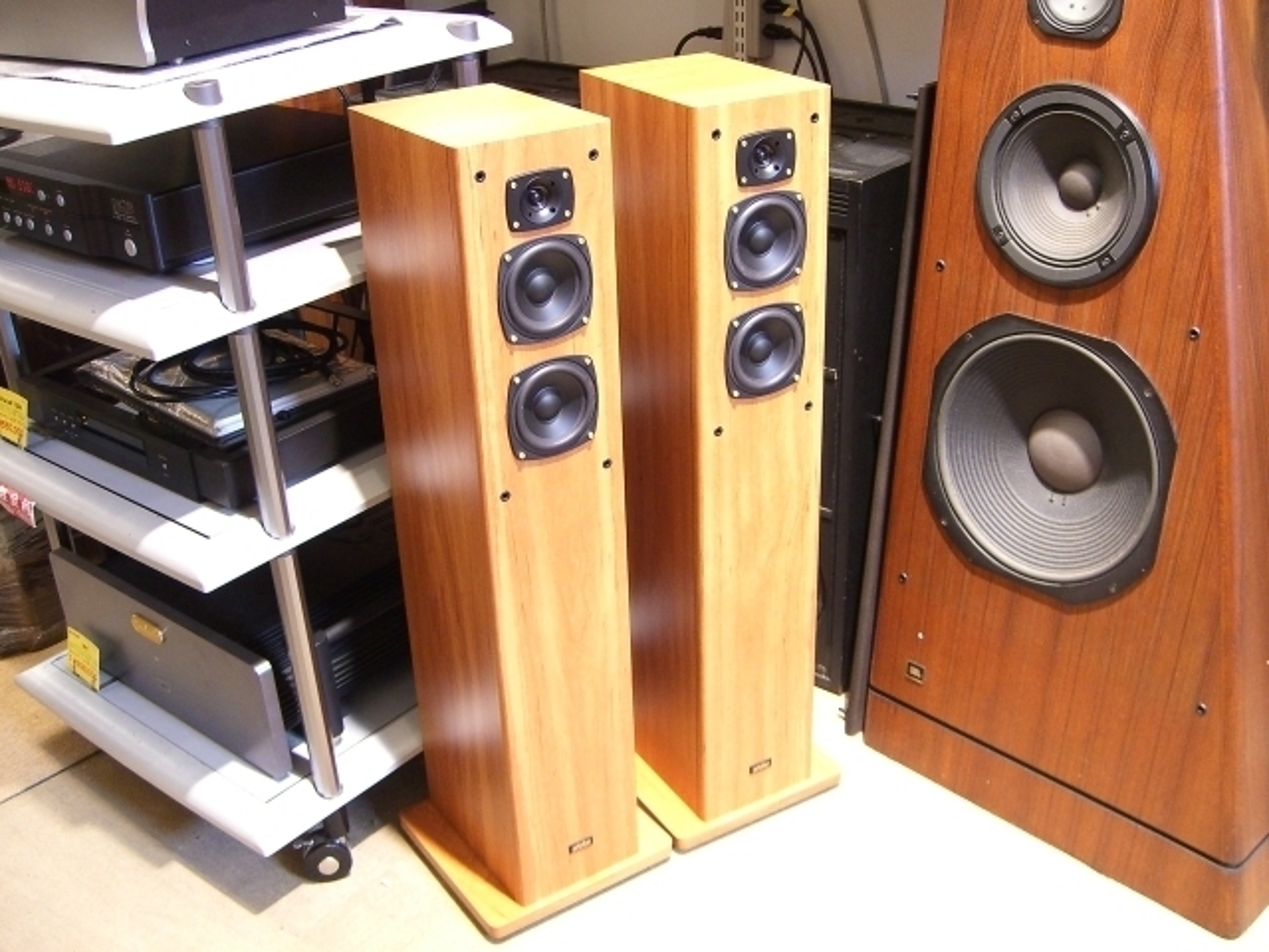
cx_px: 634
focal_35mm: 38
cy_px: 476
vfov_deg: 37.7
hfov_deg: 49.0
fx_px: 1393
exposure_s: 1/10
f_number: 2.8
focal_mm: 7.9
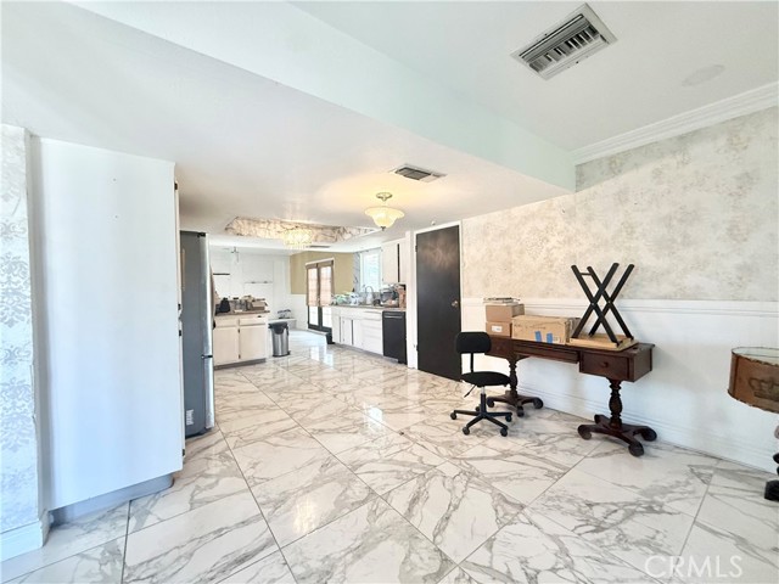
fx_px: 315
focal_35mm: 14
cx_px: 390
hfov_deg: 102.1
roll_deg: +1.2
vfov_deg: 85.7
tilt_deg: +1.0
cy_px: 292
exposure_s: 1/120
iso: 320
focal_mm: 2.22
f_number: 2.2
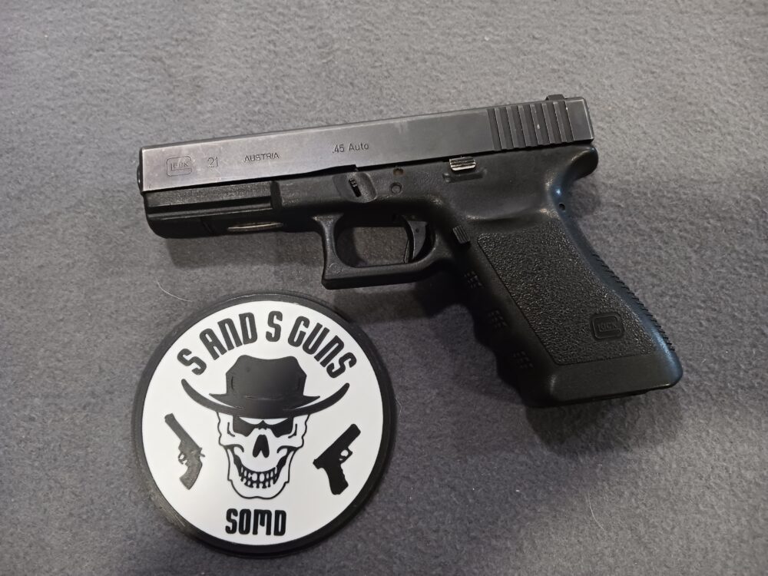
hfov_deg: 65.3
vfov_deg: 51.4
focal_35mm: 27
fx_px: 599
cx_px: 384
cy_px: 288
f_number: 1.8
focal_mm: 4
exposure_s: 1/24
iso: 320
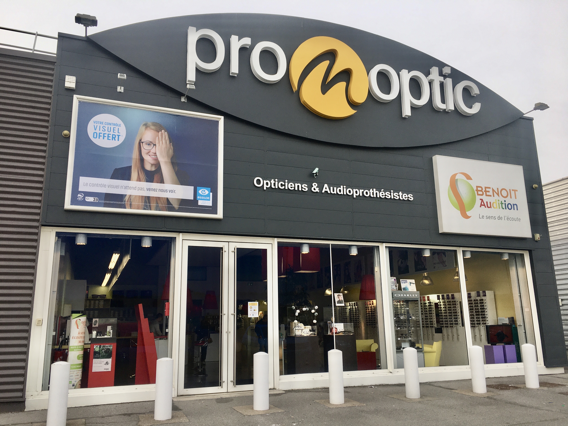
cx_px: 284
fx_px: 476
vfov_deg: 48.2
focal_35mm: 29
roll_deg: +0.1
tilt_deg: +15.1
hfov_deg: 61.7
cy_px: 213
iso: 25
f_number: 2.2
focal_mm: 4.15
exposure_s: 1/578
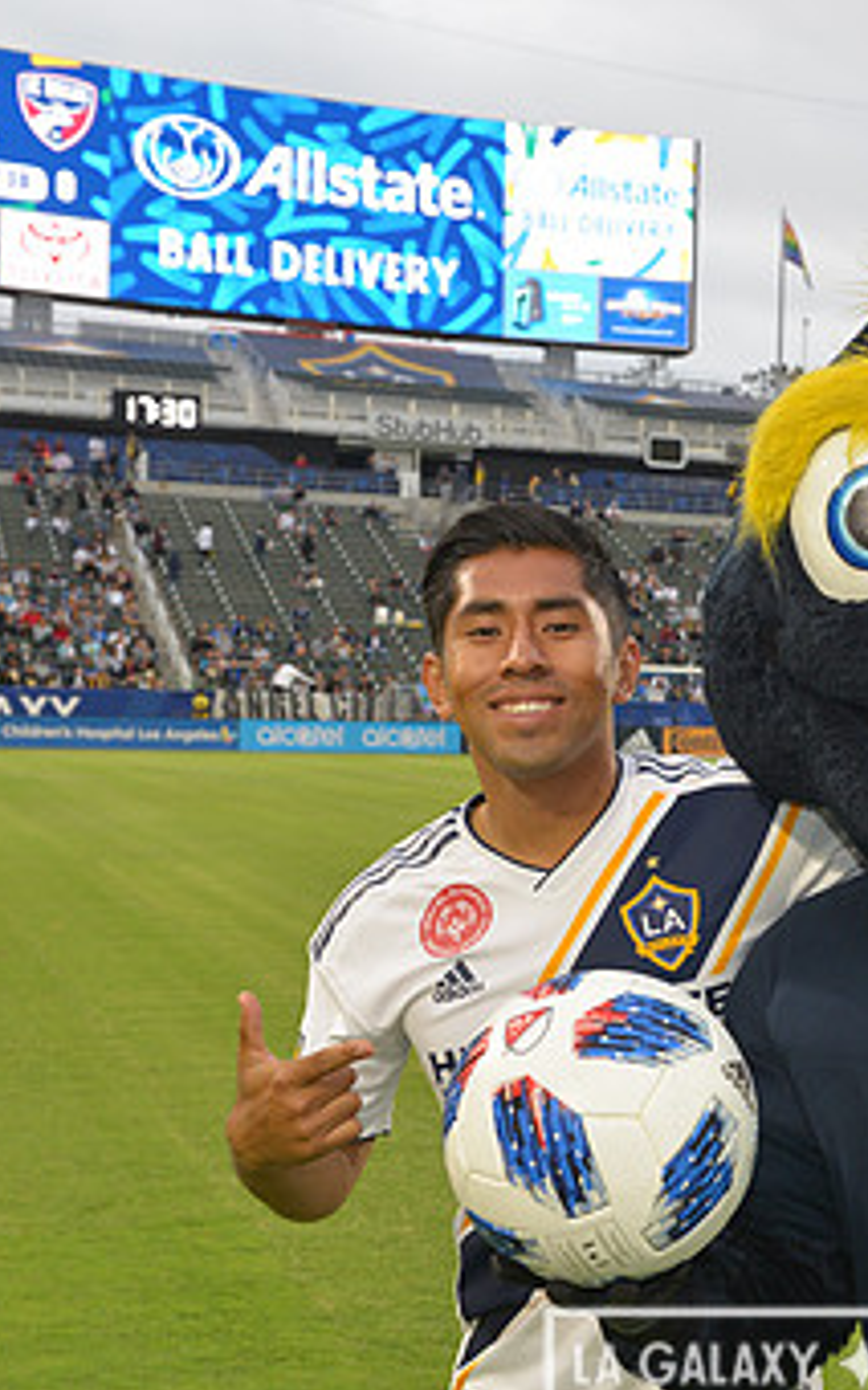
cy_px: 752
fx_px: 2234
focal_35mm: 59
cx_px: 831
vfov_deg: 34.5
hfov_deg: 21.4
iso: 800
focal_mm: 34
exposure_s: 1/125
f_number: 7.1
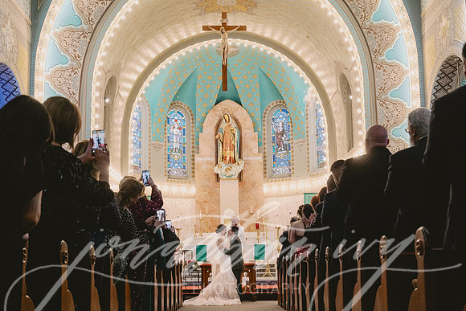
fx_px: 665
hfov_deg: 38.6
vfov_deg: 26.3
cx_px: 230
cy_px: 148
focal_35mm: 51
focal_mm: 48
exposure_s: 1/125
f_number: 5.6
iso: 3200
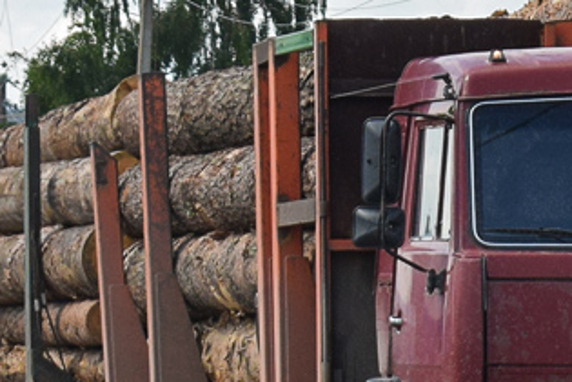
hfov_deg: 6.5
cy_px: 189
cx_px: 554
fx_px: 4987
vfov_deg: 4.4
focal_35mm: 314
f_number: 6.3
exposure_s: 1/1000
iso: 400
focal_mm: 55
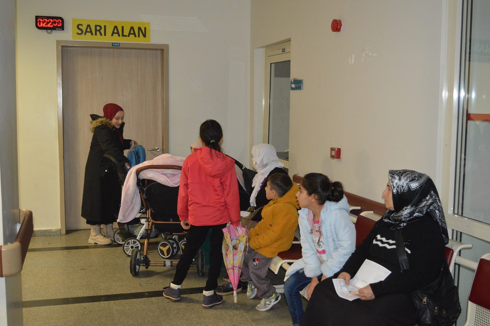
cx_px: 245
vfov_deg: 31.9
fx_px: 571
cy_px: 163
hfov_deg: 46.4
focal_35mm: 42
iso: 2200
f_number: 4.2
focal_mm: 28
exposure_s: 1/60
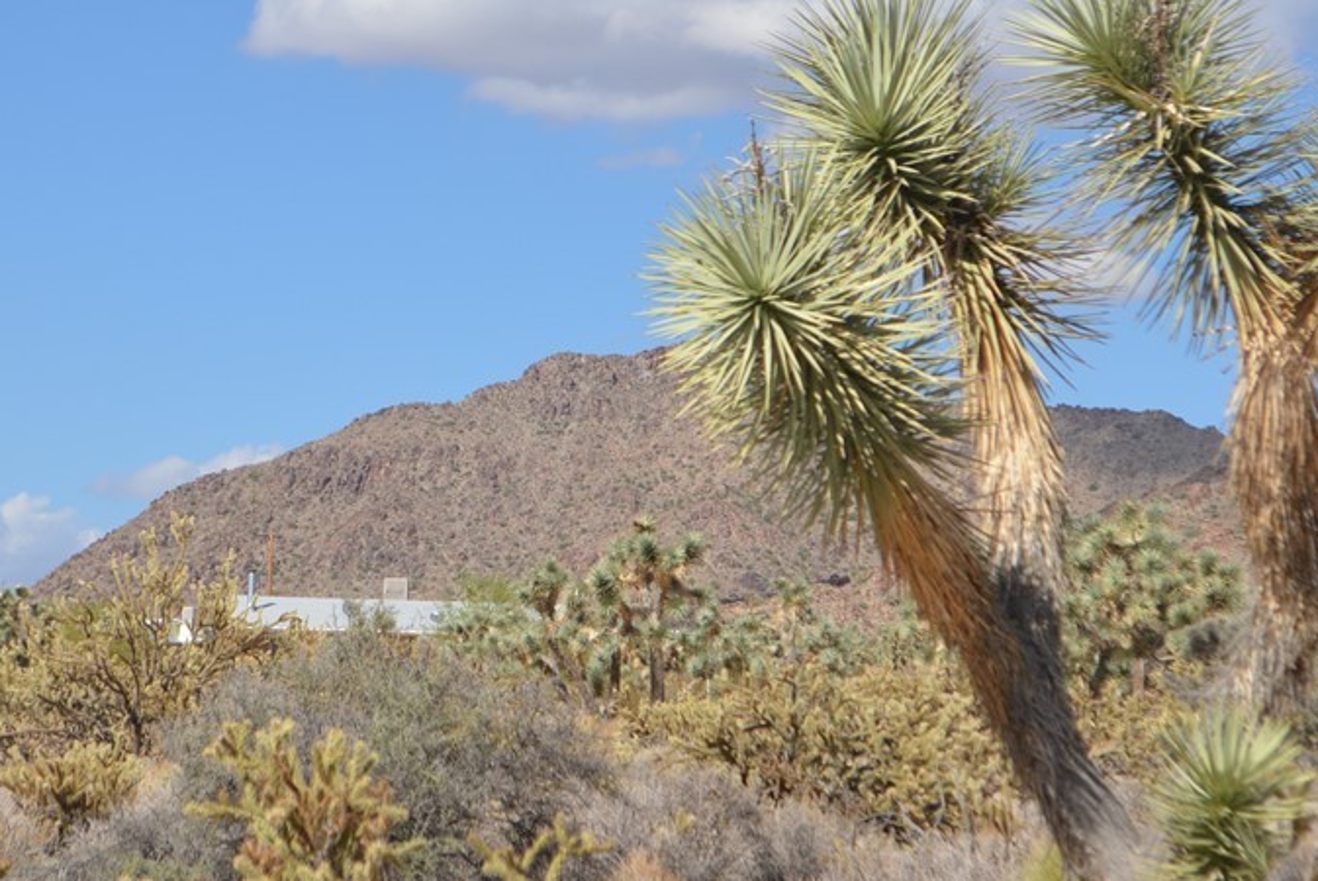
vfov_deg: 10.3
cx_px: 574
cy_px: 440
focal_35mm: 133
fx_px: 4866
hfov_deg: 15.4
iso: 400
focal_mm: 55
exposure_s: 1/1600
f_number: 7.1
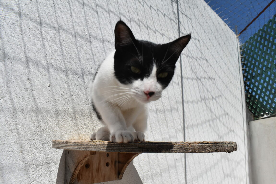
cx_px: 138
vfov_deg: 43.6
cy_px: 92
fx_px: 230
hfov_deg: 61.9
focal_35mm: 30
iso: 400
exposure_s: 1/2000
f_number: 8
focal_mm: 20
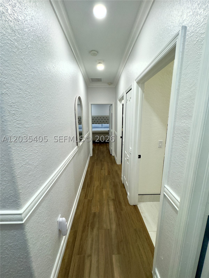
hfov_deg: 85.7
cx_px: 104
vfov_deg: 102.1
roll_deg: +0.7
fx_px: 113
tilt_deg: -9.6
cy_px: 139
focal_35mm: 14
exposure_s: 1/120
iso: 160
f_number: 2.2
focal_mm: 2.22
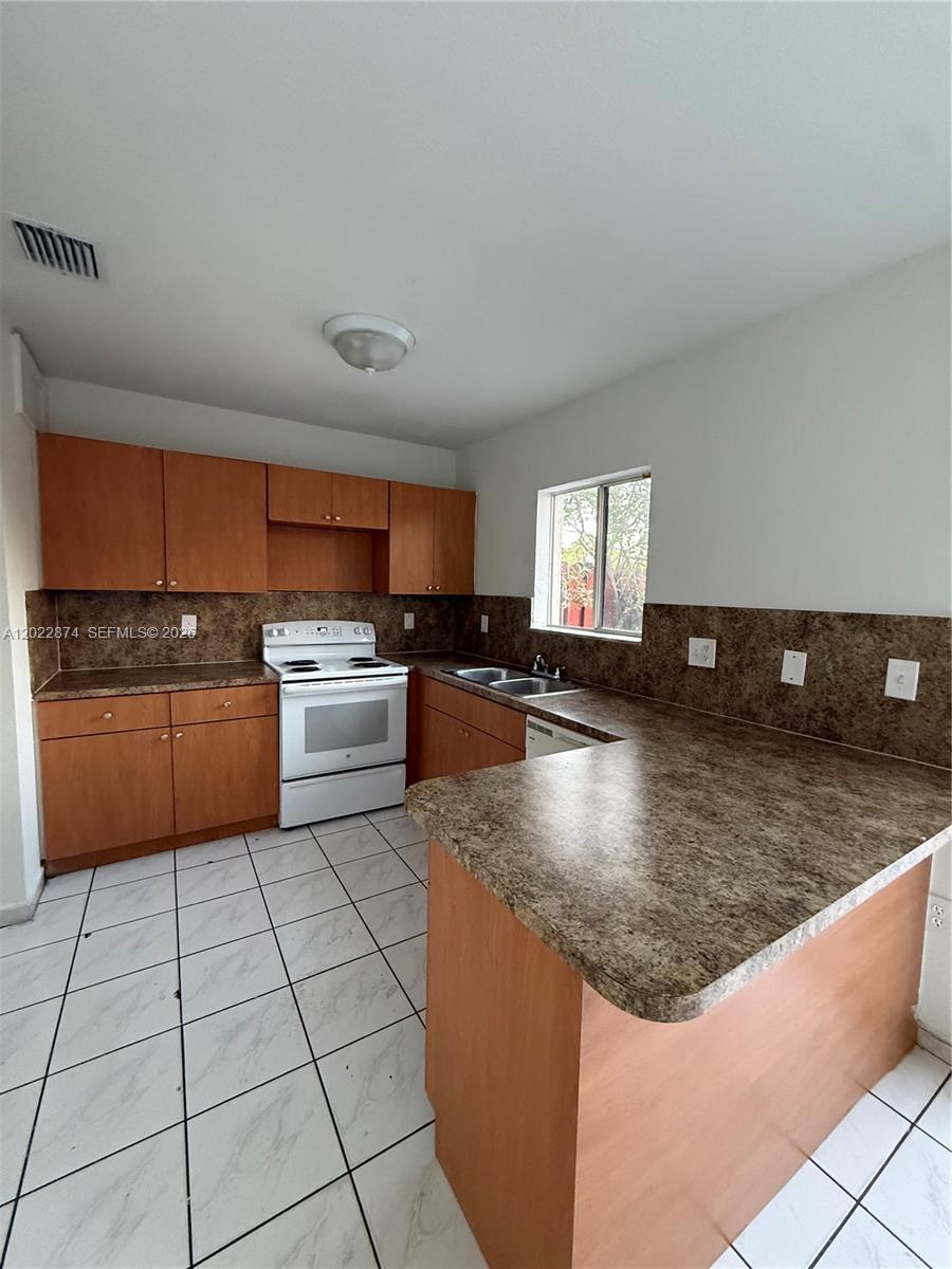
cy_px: 634
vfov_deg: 102.1
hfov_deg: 85.7
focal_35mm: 14
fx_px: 513
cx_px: 476
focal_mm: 2.22
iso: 640
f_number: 2.2
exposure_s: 1/60
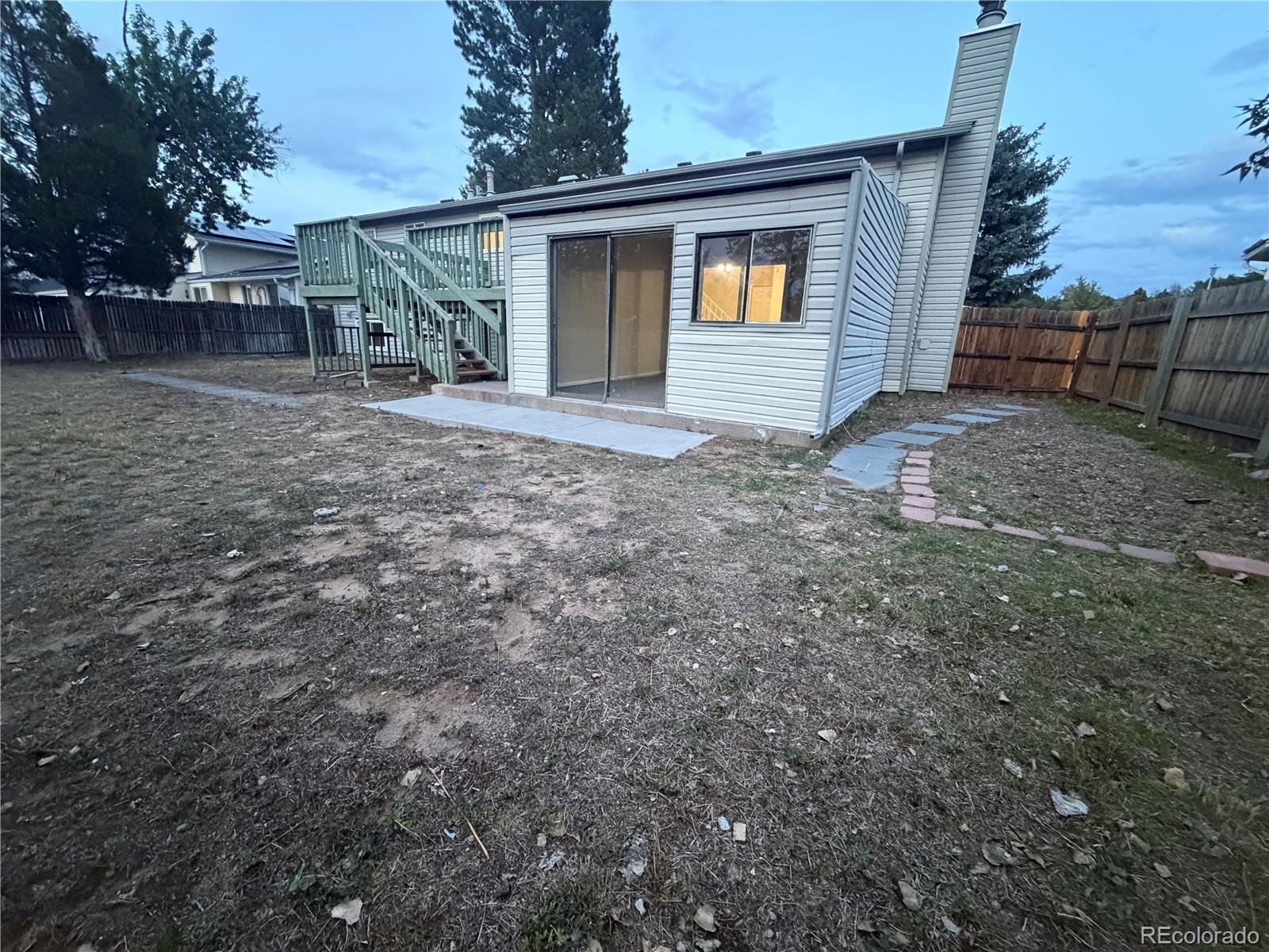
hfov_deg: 102.1
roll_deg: -1.3
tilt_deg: -15.1
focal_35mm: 14
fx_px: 513
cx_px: 634
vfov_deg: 85.7
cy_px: 476
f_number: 2.2
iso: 1000
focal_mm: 2.22
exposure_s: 1/60
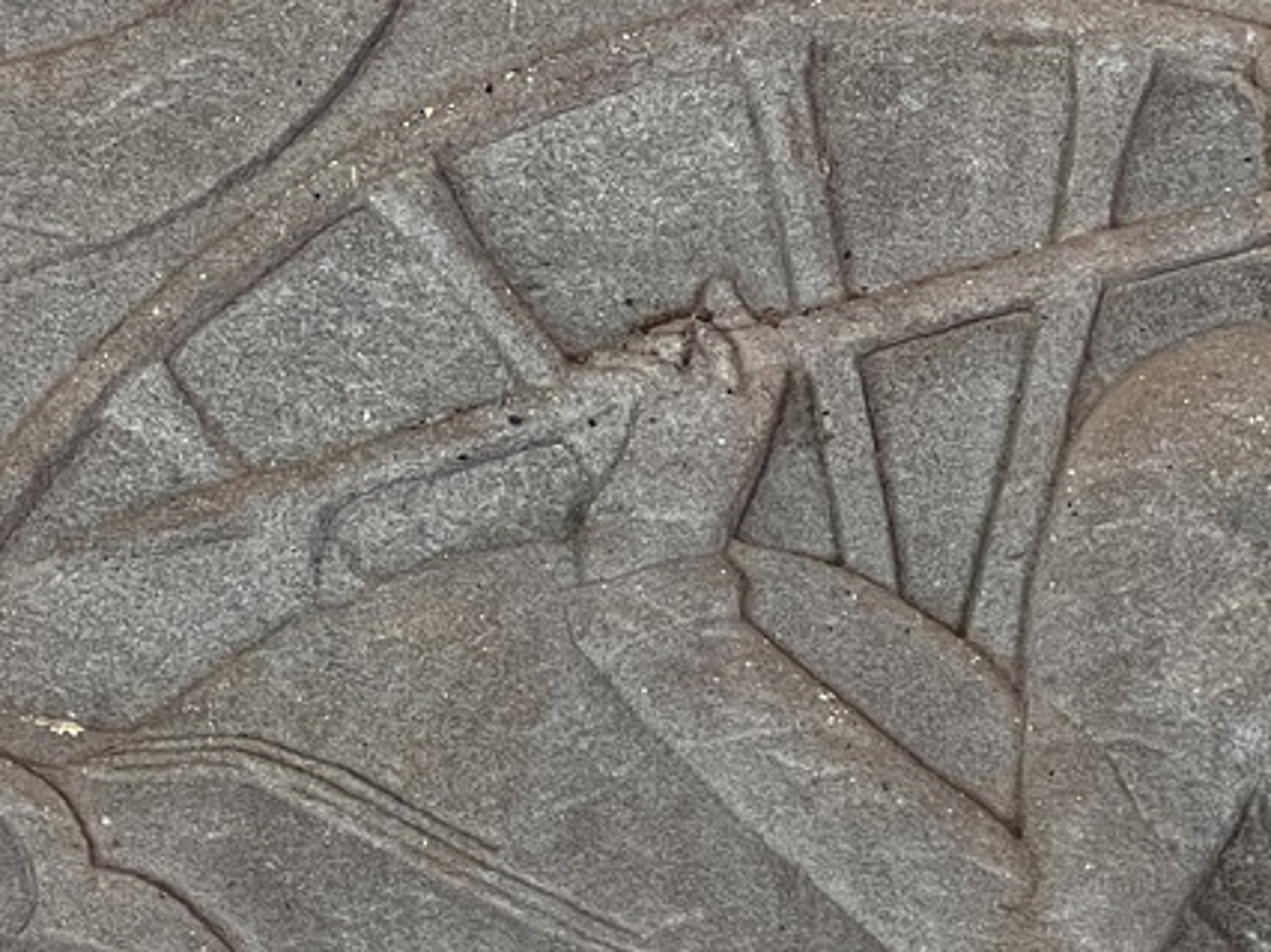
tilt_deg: +23.6
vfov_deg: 6.8
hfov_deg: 9.1
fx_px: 7963
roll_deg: +0.8
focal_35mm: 217
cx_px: 1179
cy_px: 800
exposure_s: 1/76
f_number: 2.8
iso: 200
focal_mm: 9
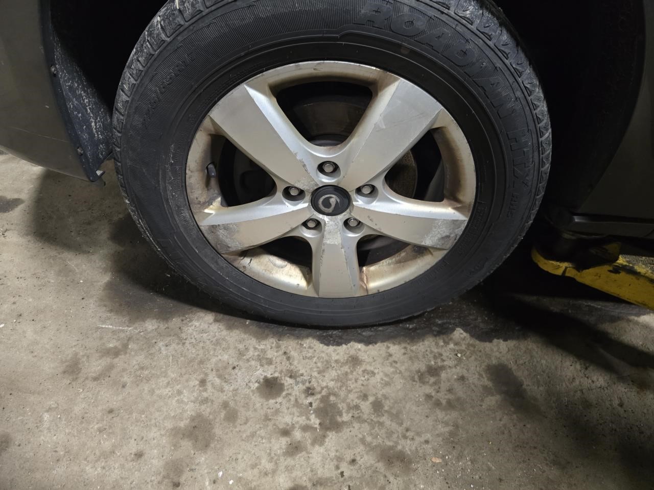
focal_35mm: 23
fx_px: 435
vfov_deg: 58.9
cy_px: 245
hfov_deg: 73.9
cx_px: 327
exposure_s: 1/60
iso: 800
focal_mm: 6.3
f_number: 1.7
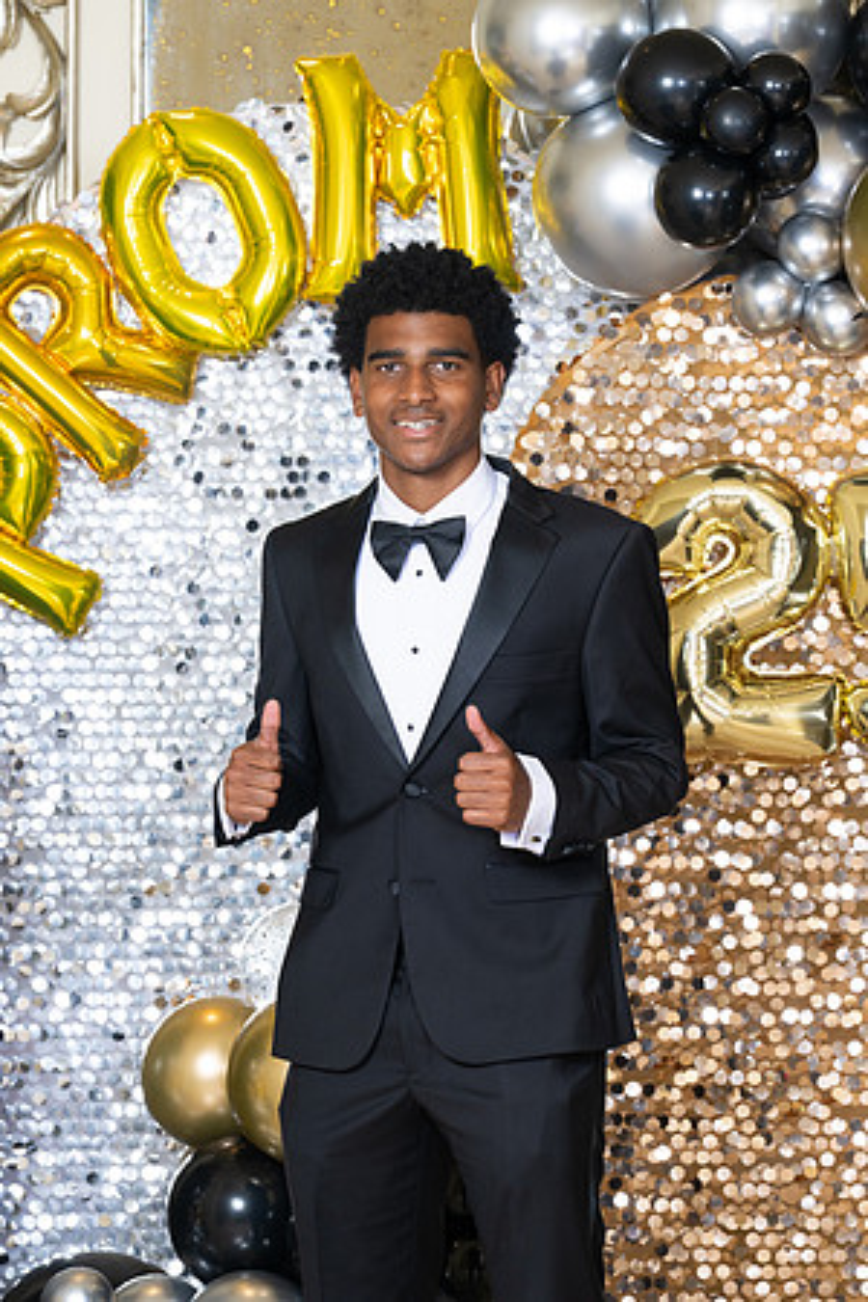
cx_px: 434
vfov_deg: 10.3
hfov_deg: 6.9
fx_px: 7233
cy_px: 651
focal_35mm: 200
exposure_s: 1/100
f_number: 8
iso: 320
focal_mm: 200
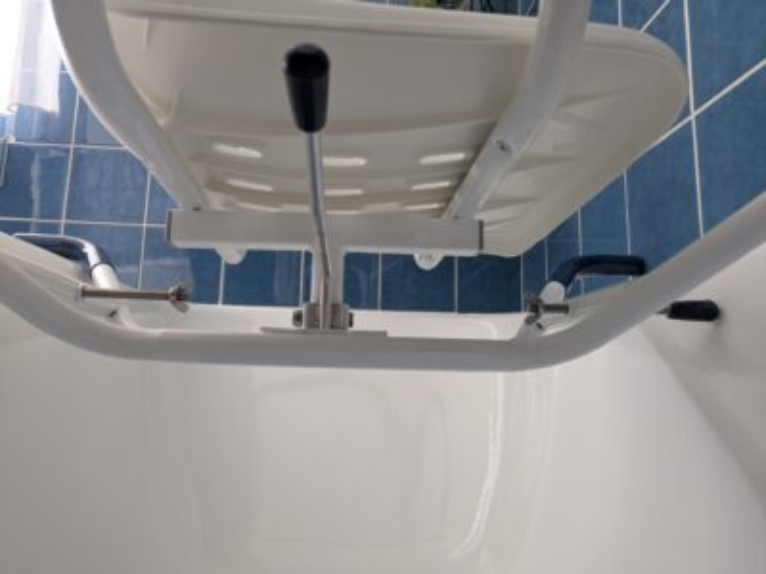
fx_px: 597
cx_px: 383
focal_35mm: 27
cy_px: 287
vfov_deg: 51.4
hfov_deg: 65.3
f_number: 1.73
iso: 311
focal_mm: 4.38
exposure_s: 1/33.3
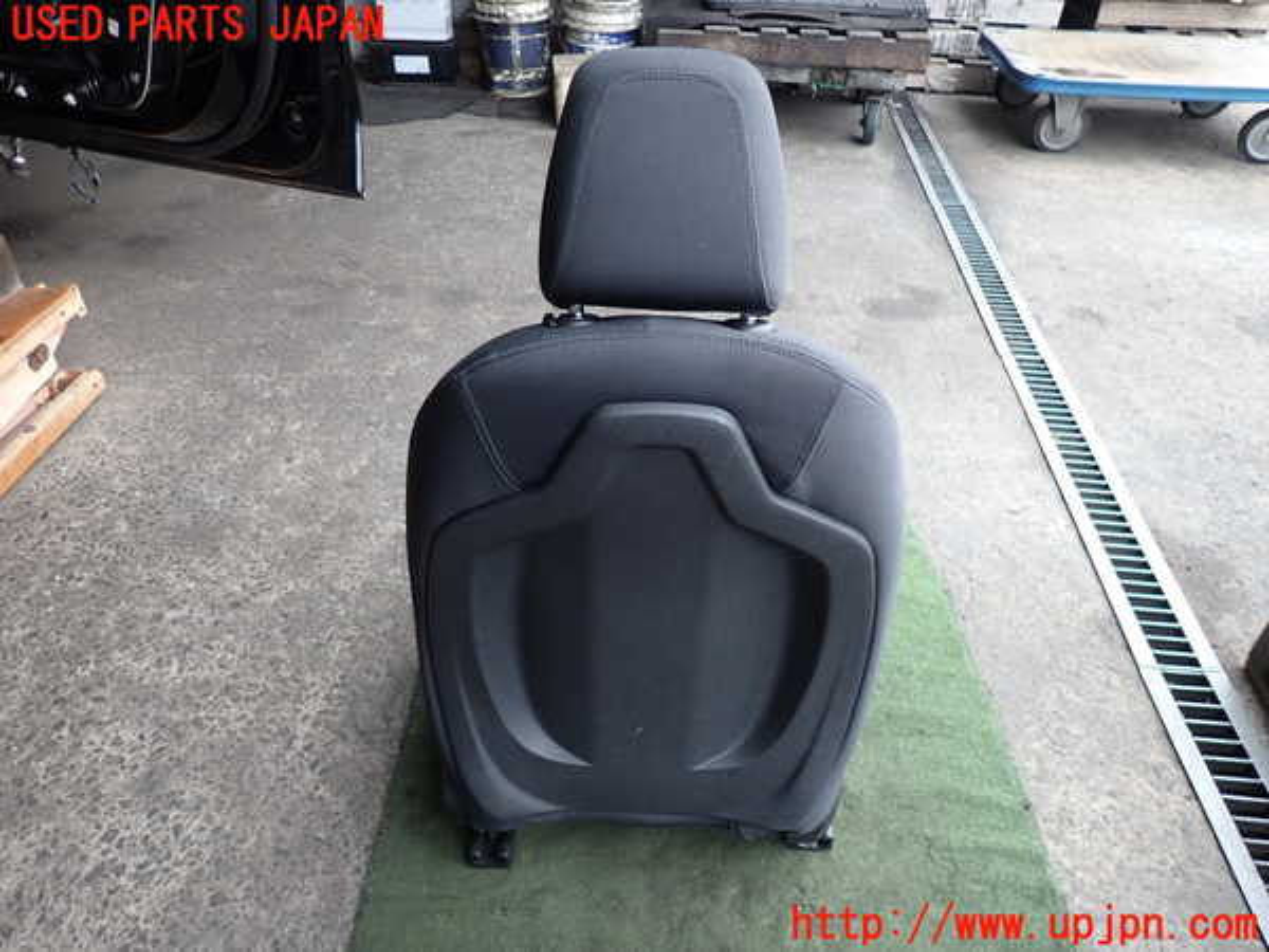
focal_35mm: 25
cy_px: 476
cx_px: 634
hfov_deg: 69.4
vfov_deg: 54.9
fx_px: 916
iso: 100
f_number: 2
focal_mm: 4.5
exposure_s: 1/125
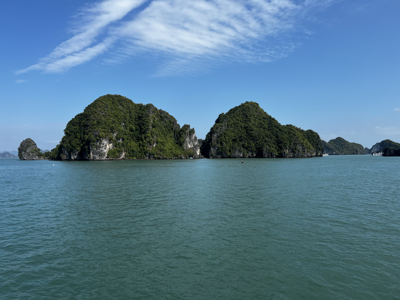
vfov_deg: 53.1
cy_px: 150
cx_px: 200
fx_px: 300
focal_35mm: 26
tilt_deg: +0.9
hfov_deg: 67.3
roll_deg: +1.1
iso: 50
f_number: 1.5
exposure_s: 1/4831
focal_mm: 5.7
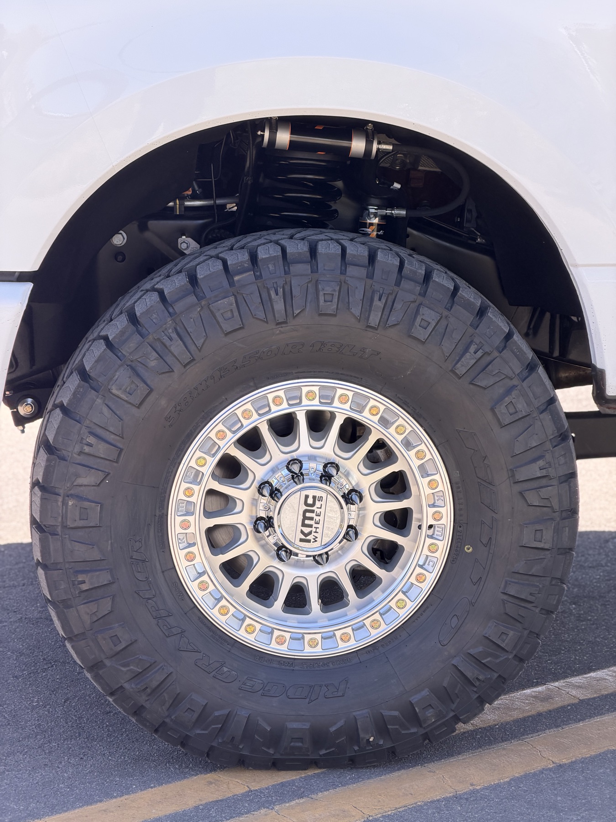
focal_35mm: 100
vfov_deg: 19.6
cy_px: 411
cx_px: 308
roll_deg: -1.0
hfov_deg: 14.8
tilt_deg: -11.5
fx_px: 2373
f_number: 2.8
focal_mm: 16.89
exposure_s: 1/232
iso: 50
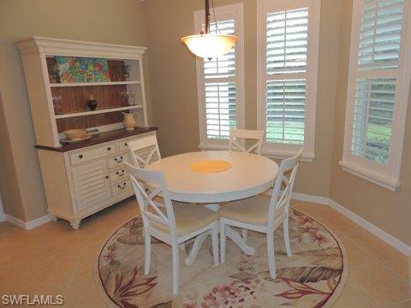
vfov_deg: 56.8
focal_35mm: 24
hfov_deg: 71.6
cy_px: 154
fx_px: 285
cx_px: 206
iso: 220
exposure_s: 1/40
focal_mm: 4.3
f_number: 3
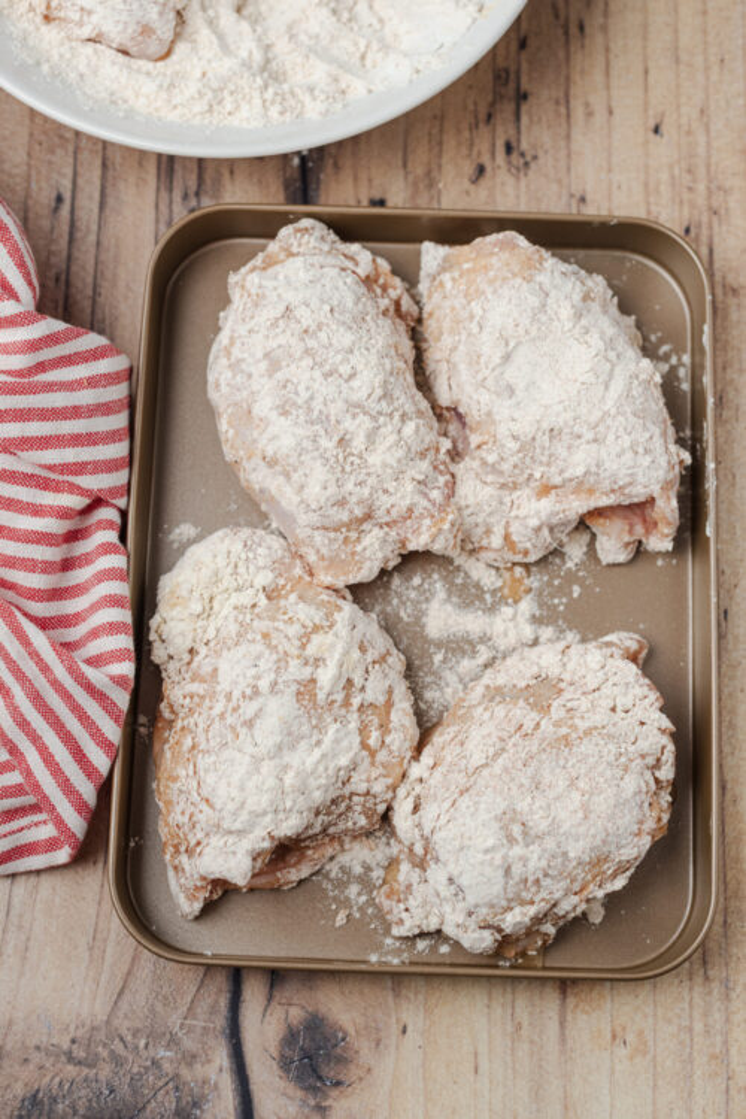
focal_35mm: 50
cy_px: 560
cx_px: 373
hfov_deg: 27.0
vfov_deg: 39.6
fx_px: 1554
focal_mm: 50
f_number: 5
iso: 320
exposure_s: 1/50
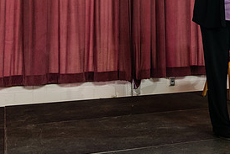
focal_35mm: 74
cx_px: 208
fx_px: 473
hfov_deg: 26.4
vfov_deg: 18.1
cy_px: 7
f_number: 4
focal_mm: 35
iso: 800
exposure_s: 1/200
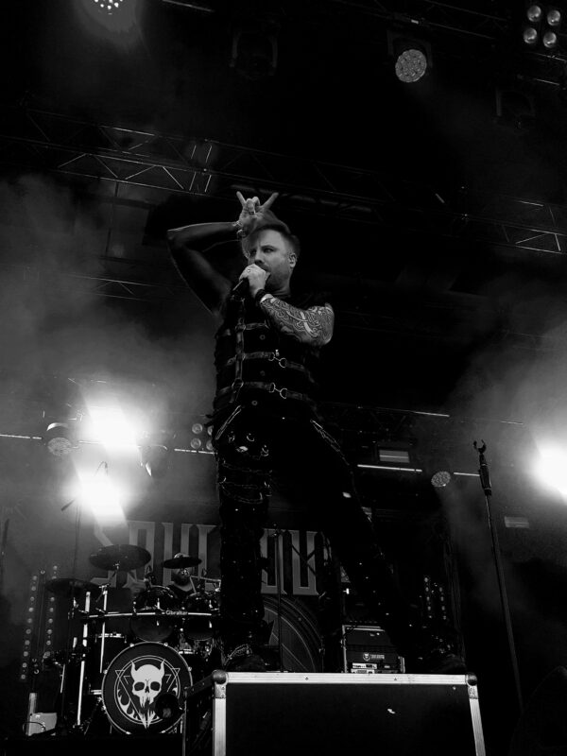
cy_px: 378
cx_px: 284
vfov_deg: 52.6
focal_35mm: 35
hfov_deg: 40.7
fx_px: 764
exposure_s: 1/621
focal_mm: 6.19
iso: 50
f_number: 1.65
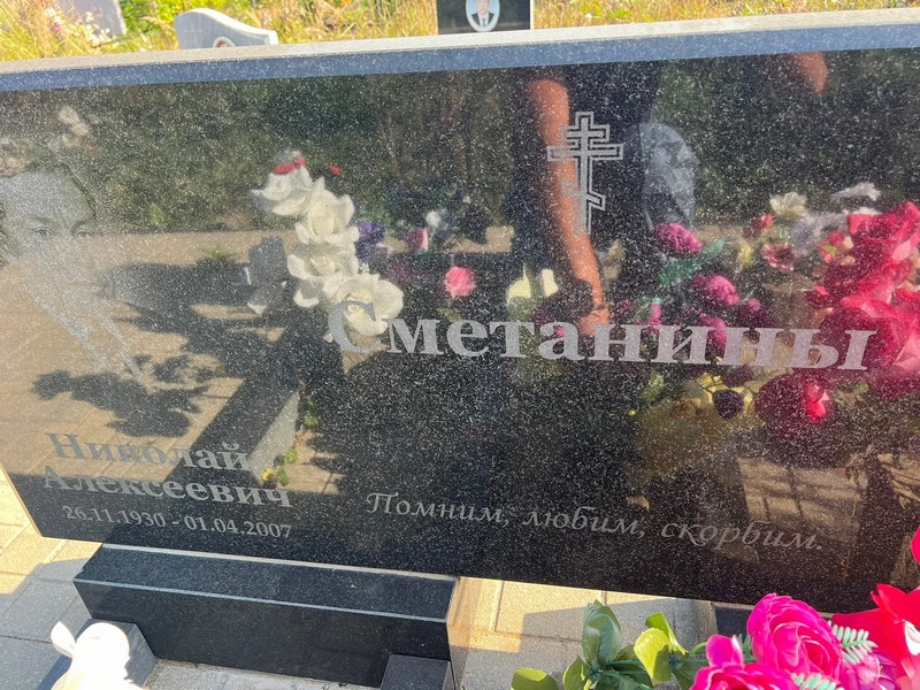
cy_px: 345
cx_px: 460
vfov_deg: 53.1
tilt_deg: -33.7
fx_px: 691
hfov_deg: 67.3
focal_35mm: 26
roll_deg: +4.9
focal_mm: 5.7
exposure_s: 1/340
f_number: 1.5
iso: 50
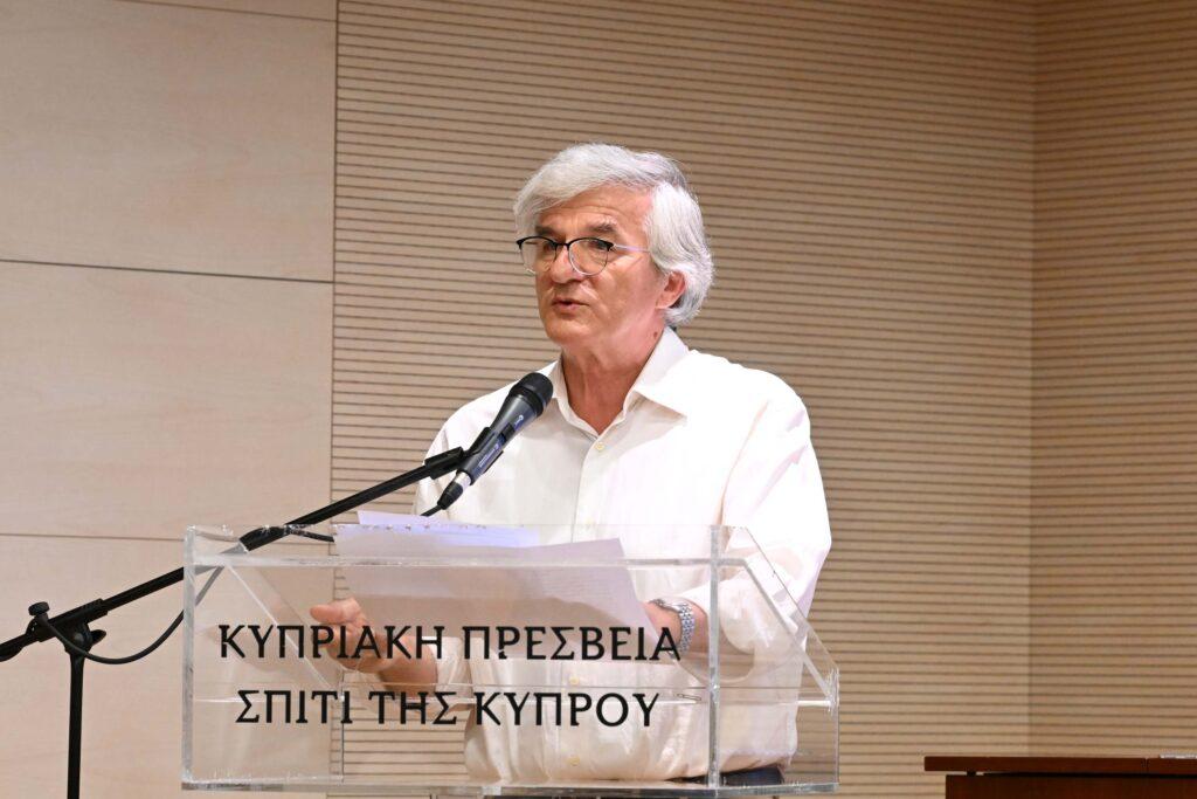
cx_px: 598
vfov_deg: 7.6
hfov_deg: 11.4
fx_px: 5985
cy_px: 400
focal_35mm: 180
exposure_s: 1/160
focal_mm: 120
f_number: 5.6
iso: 4000
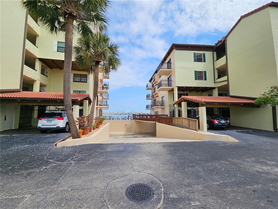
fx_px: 104
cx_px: 139
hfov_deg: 106.2
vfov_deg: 89.9
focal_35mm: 13
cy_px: 104
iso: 50
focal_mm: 2.2
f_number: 2.2
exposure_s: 1/2650
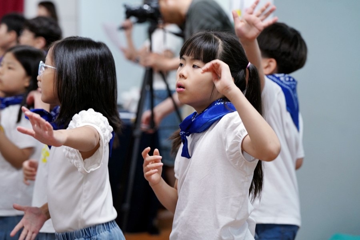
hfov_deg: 21.7
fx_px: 940
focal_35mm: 94
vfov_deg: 14.6
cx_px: 180
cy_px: 120
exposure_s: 1/160
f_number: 4
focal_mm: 94
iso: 1600
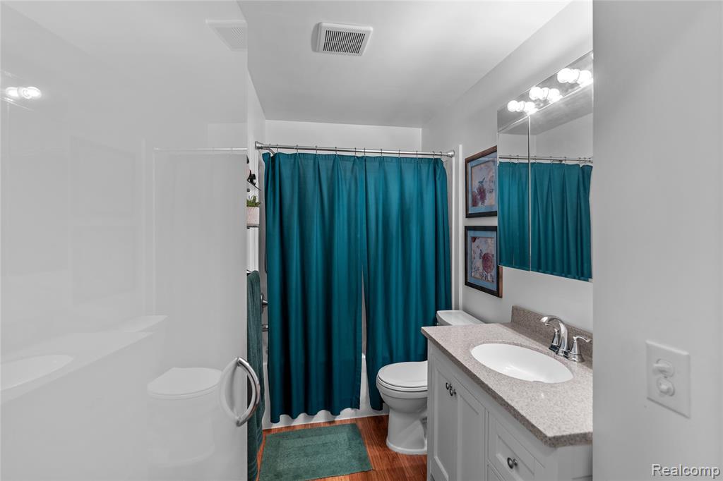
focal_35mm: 16
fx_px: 321
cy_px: 240
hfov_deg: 96.8
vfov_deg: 73.7
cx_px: 362
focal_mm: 16
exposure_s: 1/30
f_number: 3.5
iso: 1250
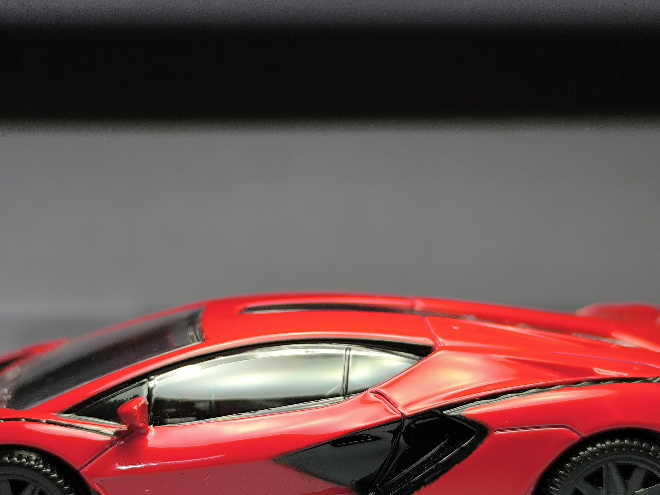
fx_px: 1316
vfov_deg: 21.2
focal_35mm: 69
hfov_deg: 28.1
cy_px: 343
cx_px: 291
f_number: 1.65
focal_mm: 6.14
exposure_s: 1/50
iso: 500
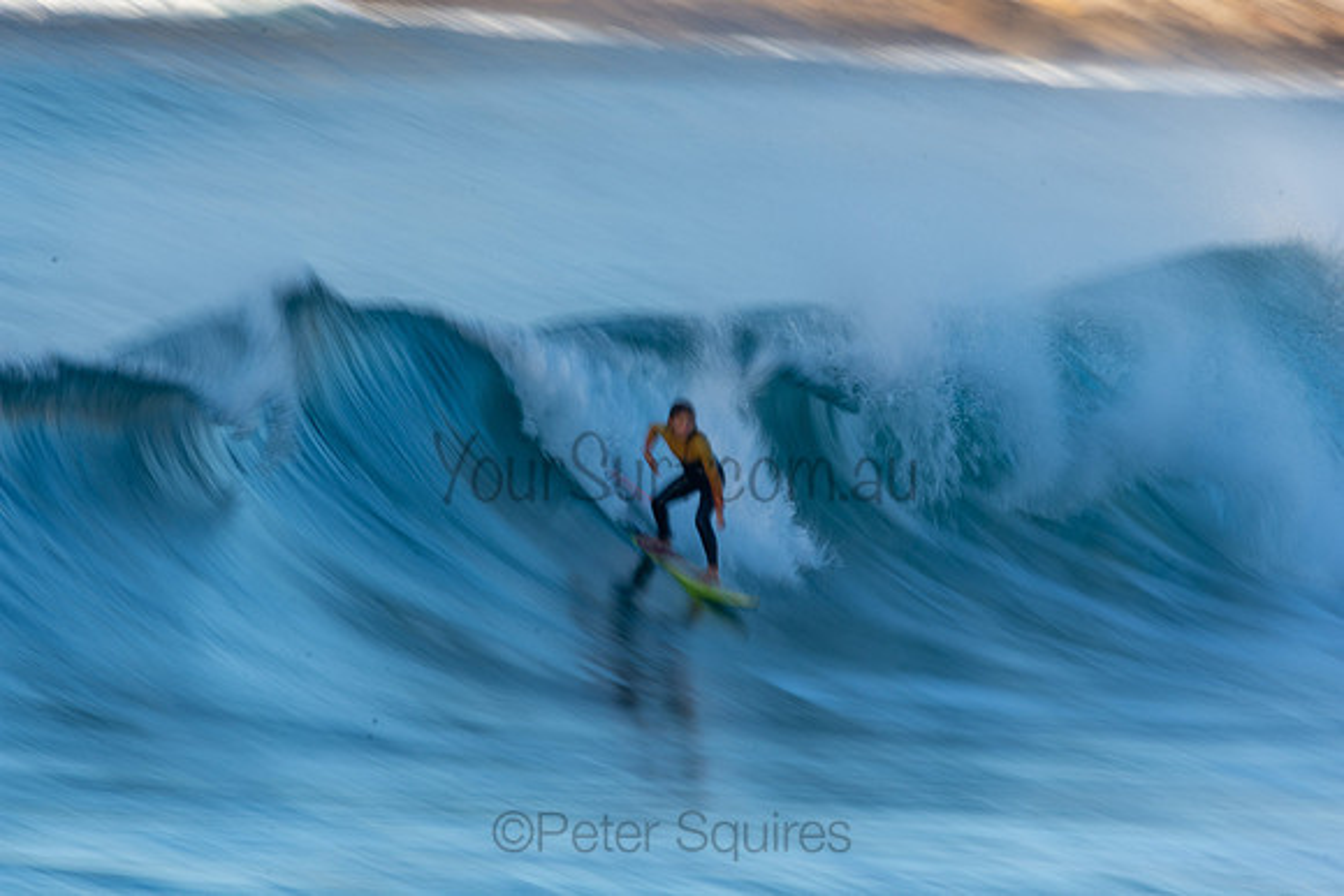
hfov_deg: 2.7
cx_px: 672
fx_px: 28005
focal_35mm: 750
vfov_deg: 1.8
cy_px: 448
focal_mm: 500
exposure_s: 1/20
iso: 100
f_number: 22
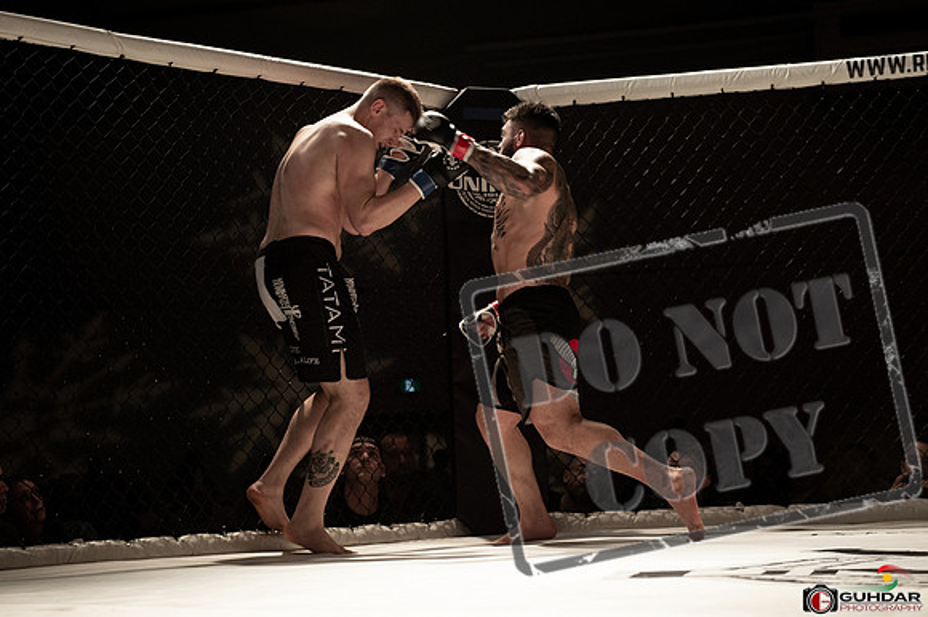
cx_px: 464
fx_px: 1808
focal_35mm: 70
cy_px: 308
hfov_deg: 28.8
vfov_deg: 19.4
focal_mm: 62
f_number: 4.5
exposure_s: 1/640
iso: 1600
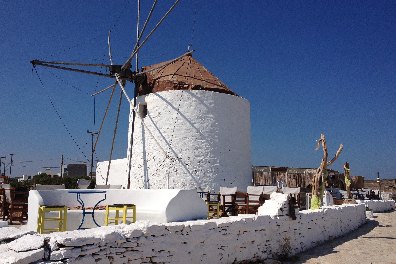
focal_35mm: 37
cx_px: 196
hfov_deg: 51.9
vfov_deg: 35.9
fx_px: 407
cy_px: 137
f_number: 2.4
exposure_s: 1/5025
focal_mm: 4.28
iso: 50
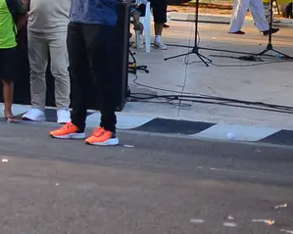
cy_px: -103
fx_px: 1335
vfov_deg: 9.8
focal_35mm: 154
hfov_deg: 12.0
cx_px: -127
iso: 560
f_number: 1.8
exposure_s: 1/2000
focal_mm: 35
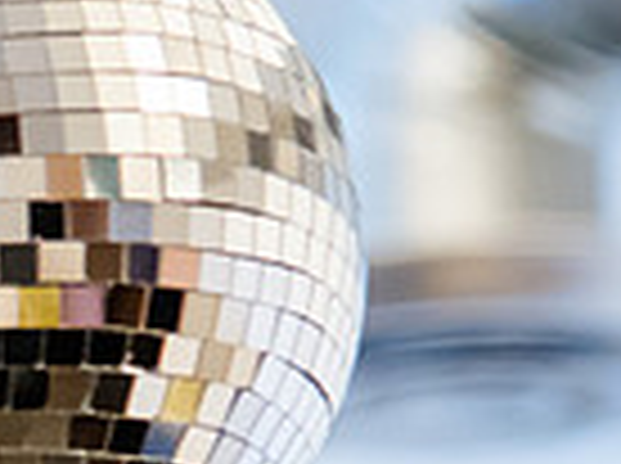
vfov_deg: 3.2
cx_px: -550
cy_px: 536
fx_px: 8184
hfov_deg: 4.3
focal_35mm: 457
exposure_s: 1/50
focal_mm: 92
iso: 5000
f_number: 4
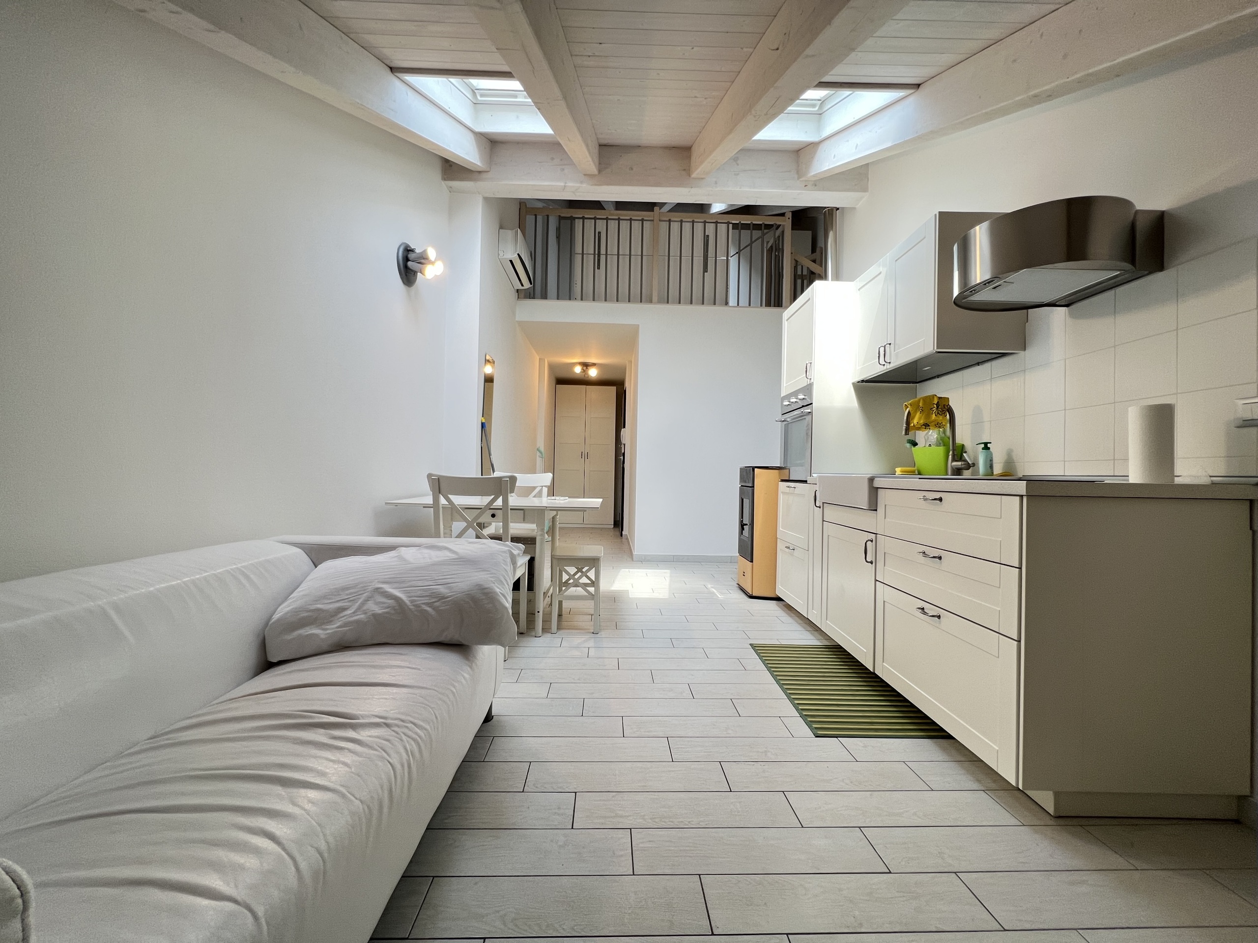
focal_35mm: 13
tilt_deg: -0.3
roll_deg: -1.6
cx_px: 629
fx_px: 472
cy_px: 472
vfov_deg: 89.9
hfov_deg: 106.2
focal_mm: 1.57
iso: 80
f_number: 1.8
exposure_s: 1/100
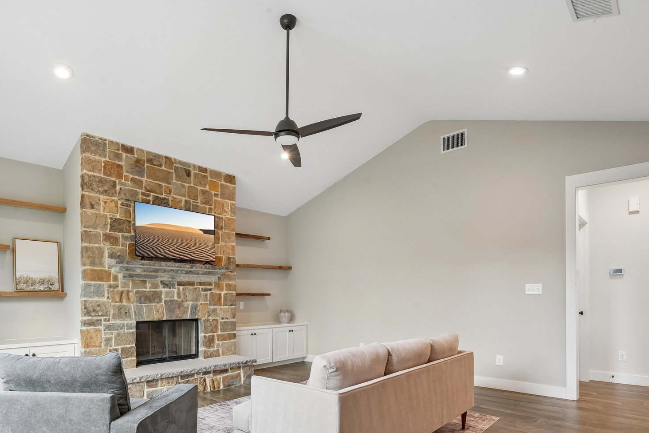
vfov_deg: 58.1
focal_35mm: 21
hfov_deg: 80.9
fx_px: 379
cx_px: 286
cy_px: 291
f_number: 11
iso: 800
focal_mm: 15
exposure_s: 1/13
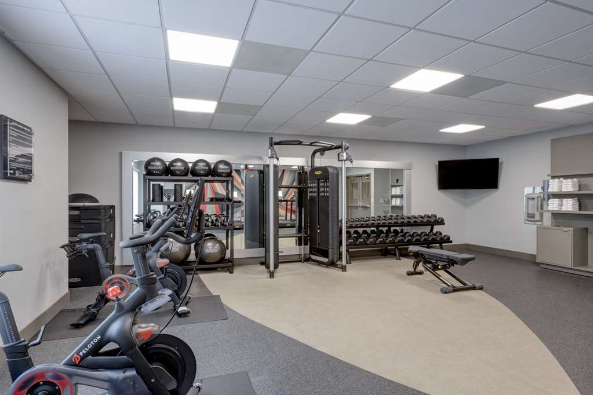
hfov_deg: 84.0
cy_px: 198
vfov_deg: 61.9
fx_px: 329
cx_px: 296
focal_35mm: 20
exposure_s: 1/1.25
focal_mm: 20
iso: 400
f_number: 11
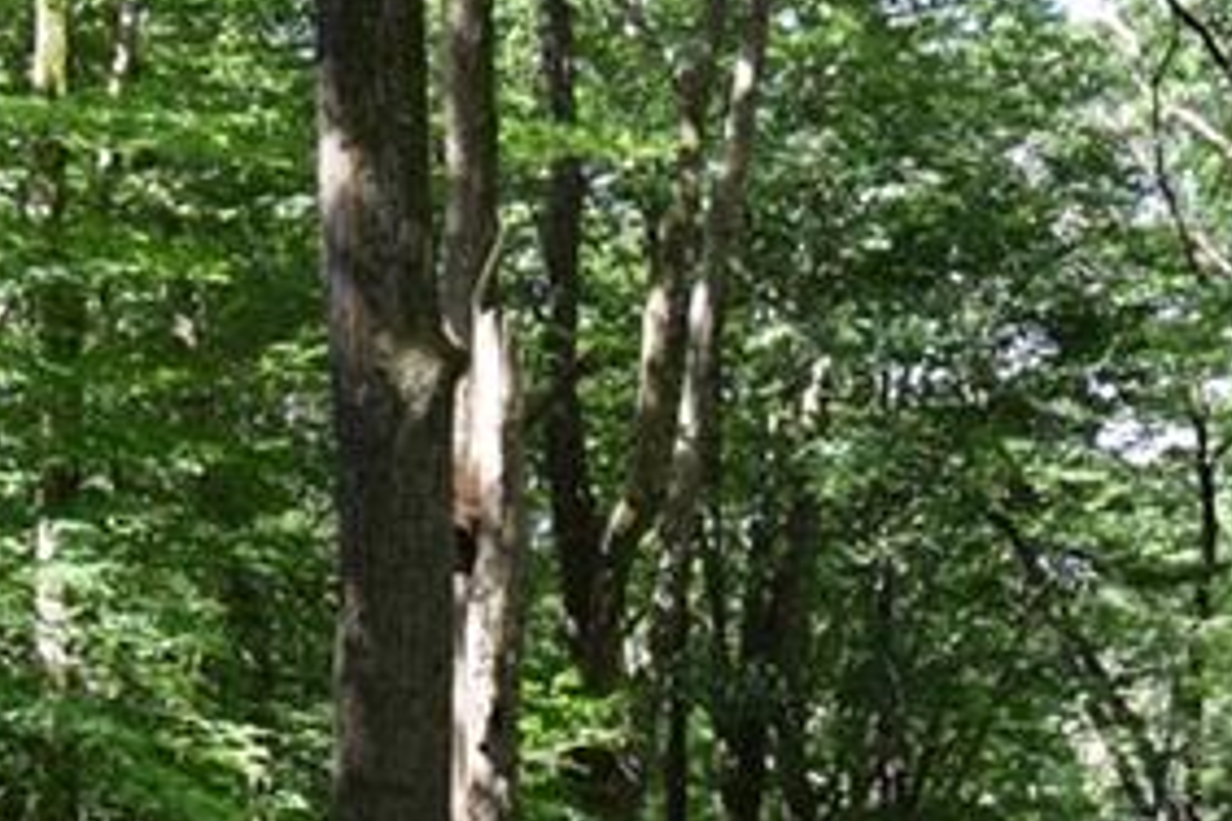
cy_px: 860
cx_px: 363
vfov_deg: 12.4
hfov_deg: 18.7
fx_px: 3730
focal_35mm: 109
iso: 400
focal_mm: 20
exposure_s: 1/125
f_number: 5.6
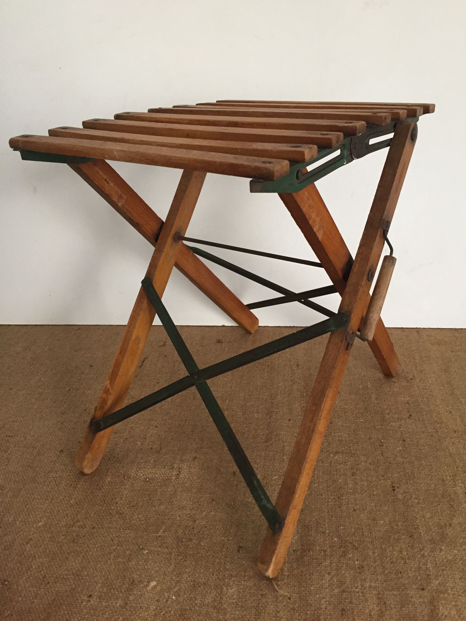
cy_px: 310
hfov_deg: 48.2
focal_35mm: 29
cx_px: 233
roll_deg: +3.8
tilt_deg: -26.2
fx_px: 521
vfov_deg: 61.7
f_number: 2.2
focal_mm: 4.15
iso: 250
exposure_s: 1/33
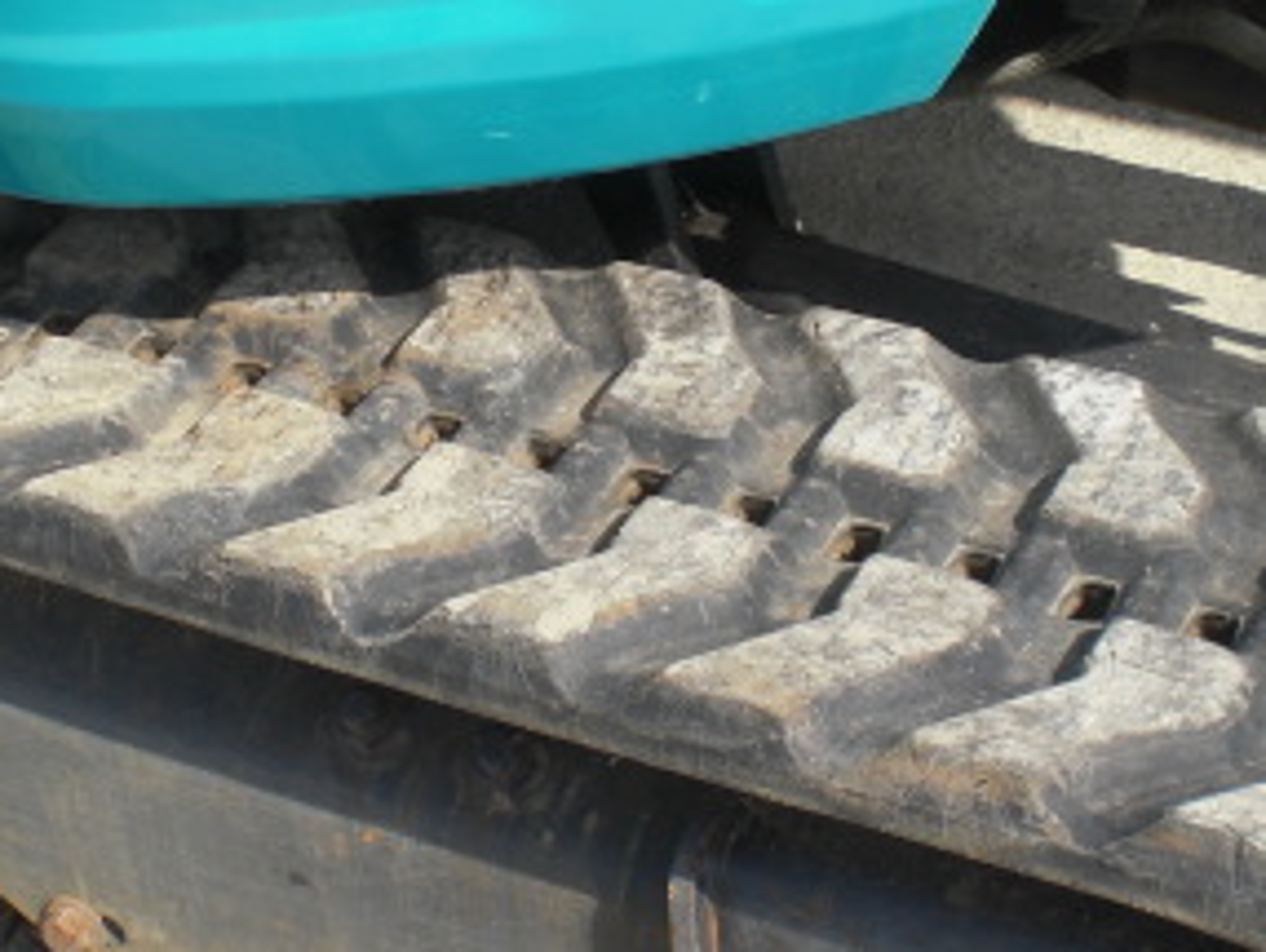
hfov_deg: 23.0
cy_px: 638
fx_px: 3111
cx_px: 633
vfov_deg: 17.3
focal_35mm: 85
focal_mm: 6.3
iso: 64
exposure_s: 1/250
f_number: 5.6
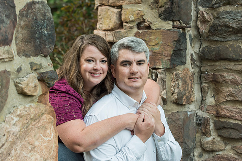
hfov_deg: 22.4
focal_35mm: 91
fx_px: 612
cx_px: 120
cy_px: 80
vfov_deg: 15.0
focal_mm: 90
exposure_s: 1/80
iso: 640
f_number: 4
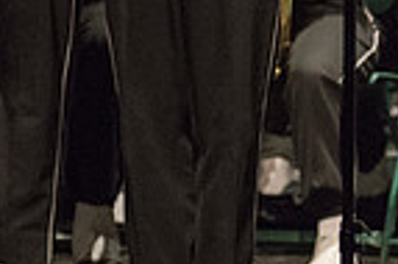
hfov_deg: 1.7
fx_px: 13483
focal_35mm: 1221
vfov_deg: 1.1
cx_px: 615
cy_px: -135
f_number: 2.8
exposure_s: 1/500
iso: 4000
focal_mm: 300
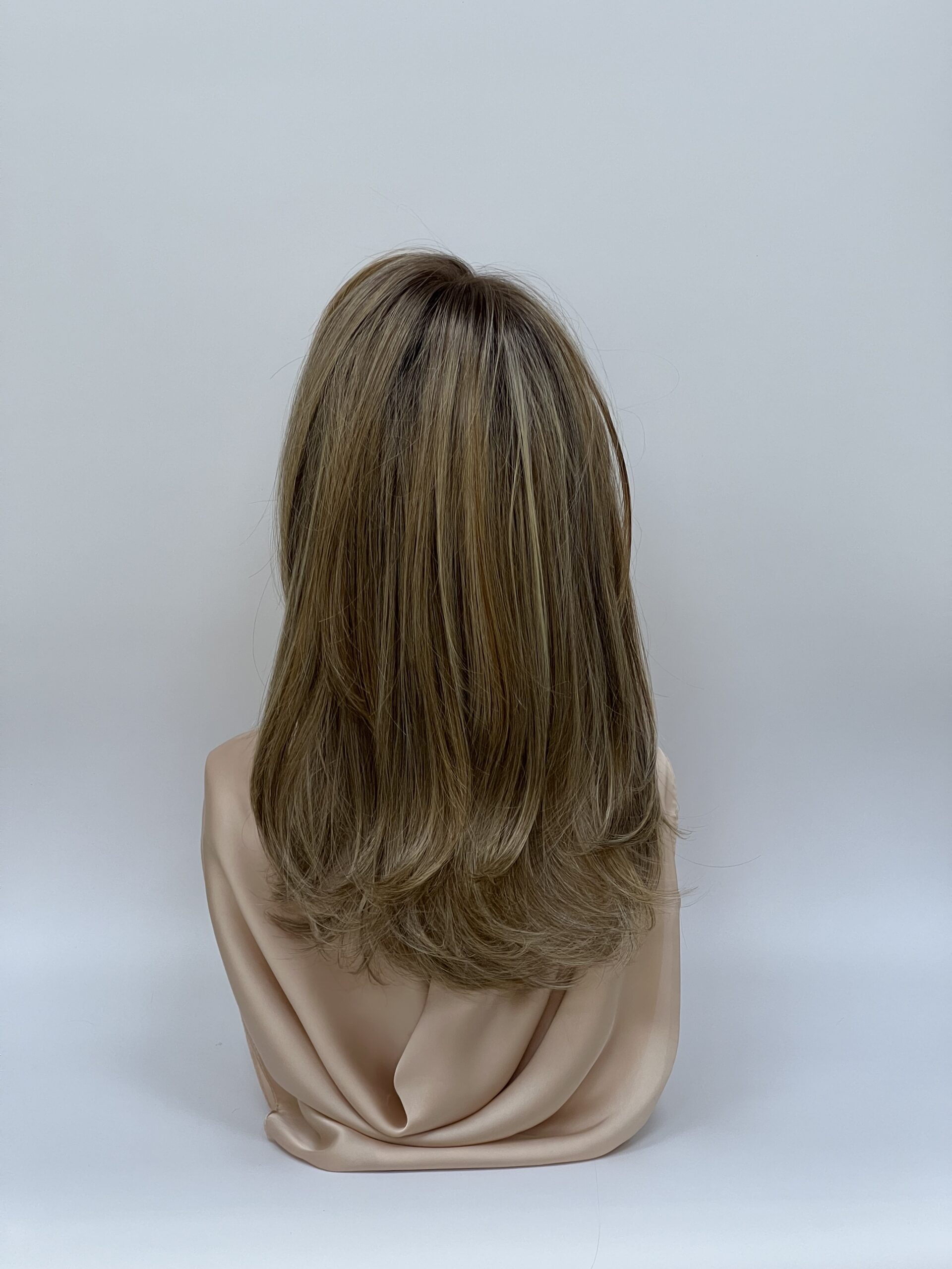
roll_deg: +0.4
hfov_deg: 19.1
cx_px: 476
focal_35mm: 77
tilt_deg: -11.8
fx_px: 2824
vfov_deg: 25.3
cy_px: 634
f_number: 2.8
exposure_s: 1/100
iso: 160
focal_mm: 9
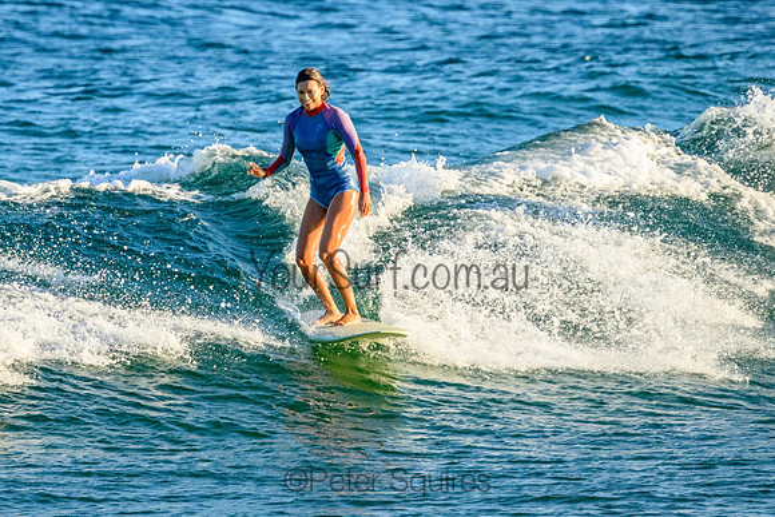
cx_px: 281
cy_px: 187
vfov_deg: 1.3
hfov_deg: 1.9
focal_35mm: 1098
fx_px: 23643
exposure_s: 1/2000
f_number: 11
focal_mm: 800
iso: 2800
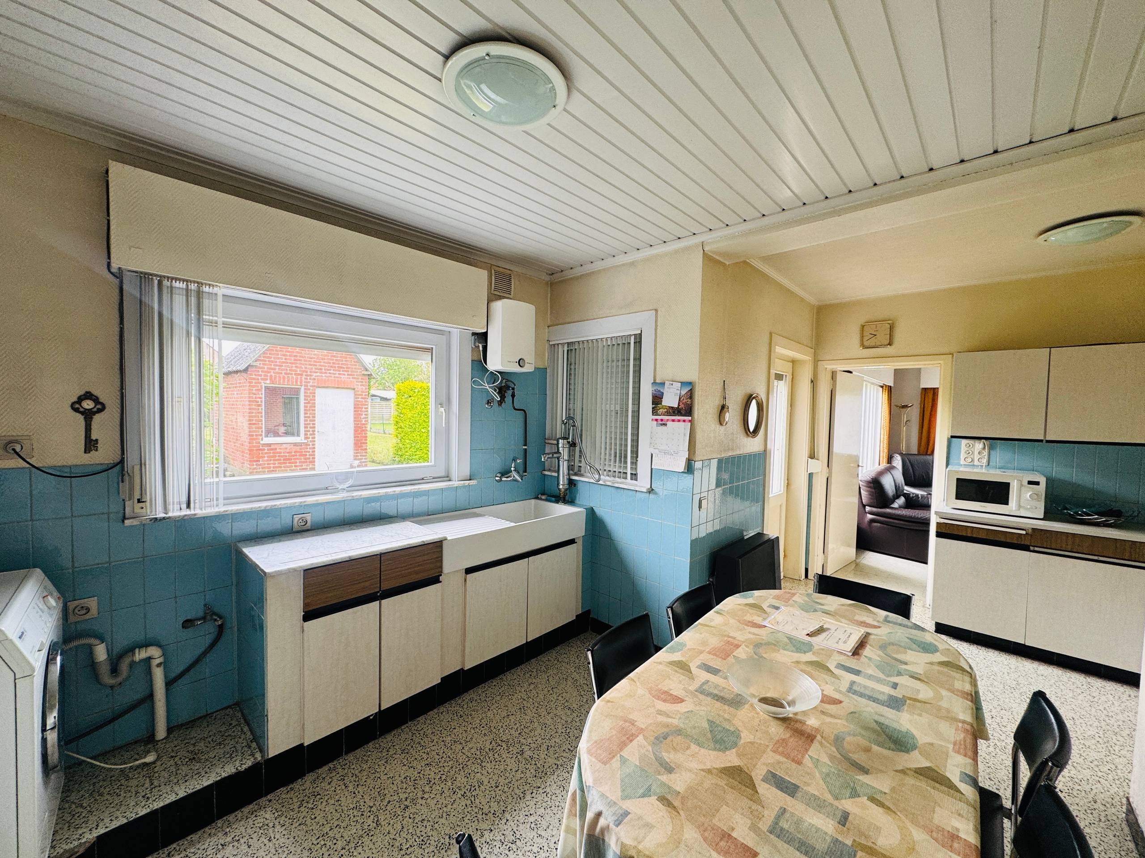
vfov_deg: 85.7
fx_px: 463
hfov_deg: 102.1
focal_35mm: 14
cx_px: 572
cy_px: 429
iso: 100
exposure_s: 1/99
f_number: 2.2
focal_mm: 2.22
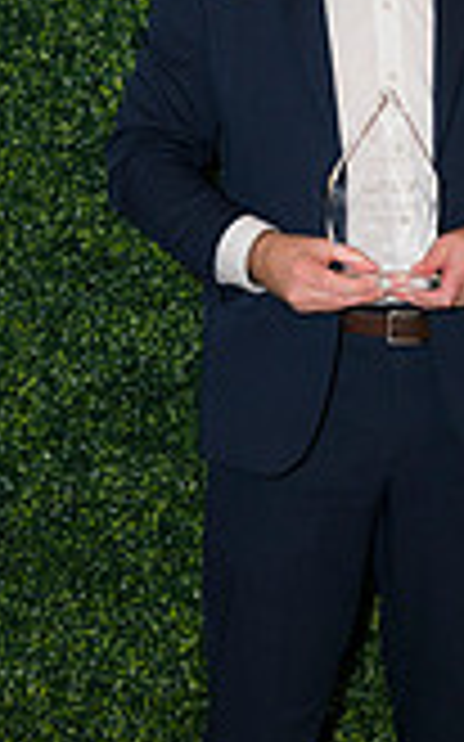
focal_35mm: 117
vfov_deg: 17.8
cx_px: 293
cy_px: 306
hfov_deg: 11.2
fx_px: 2369
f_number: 5
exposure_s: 1/160
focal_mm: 42
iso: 400
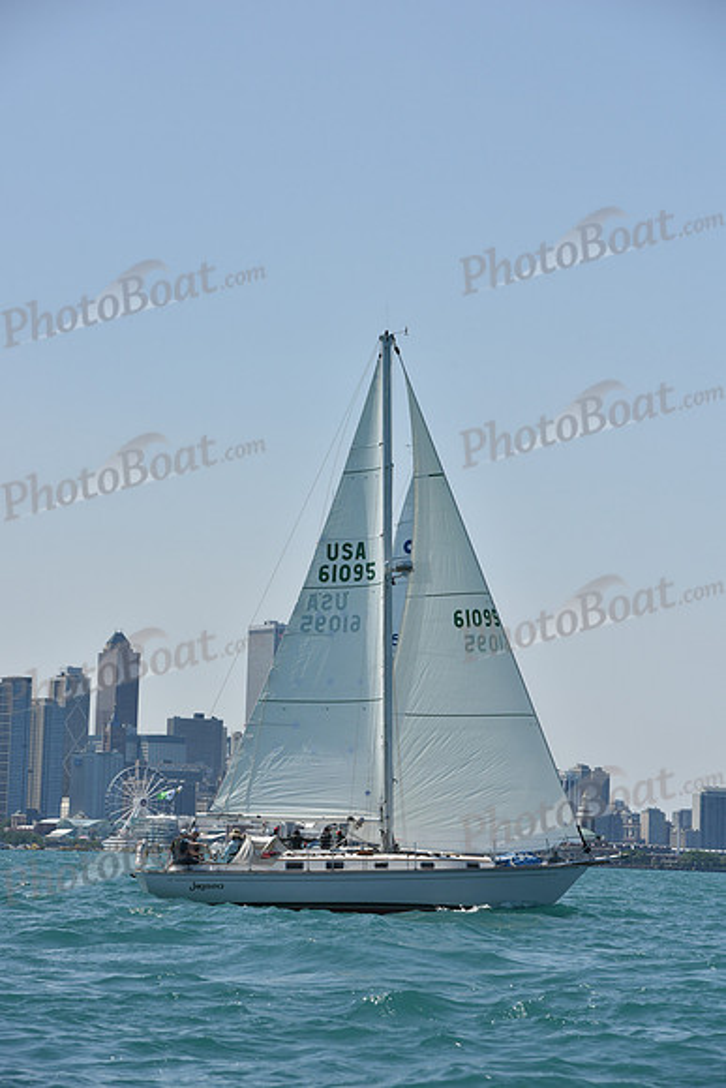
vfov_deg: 15.2
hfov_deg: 10.2
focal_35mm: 135
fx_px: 4081
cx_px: 363
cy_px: 544
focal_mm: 135
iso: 250
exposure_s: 1/1250
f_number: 9
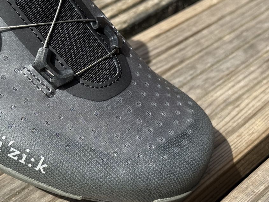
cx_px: 112
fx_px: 567
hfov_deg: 26.6
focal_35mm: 73
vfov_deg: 20.1
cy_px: 121
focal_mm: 6.76
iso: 64
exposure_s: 1/1637
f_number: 1.78
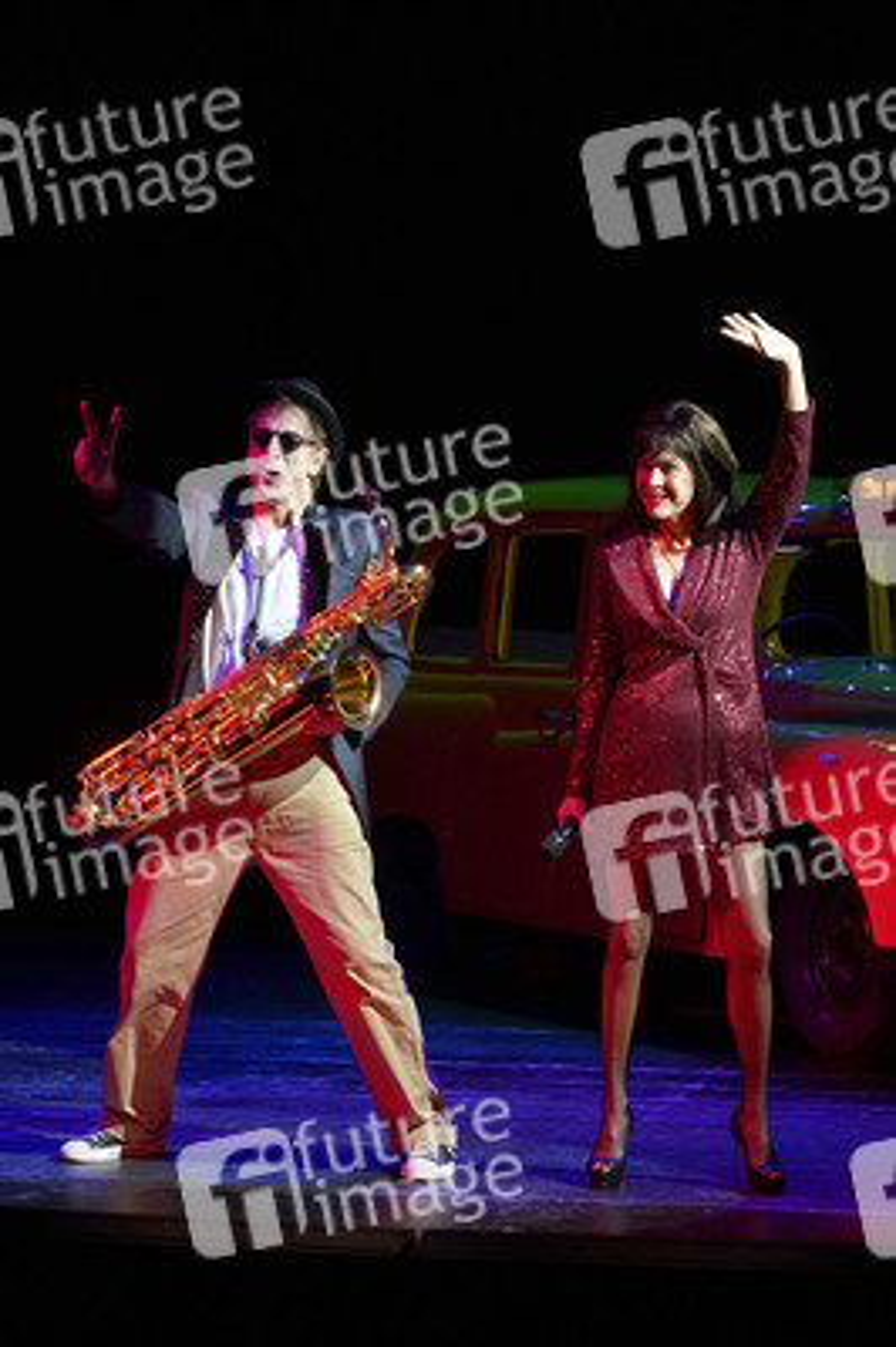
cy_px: 674
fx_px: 3702
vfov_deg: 20.6
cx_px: 448
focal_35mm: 99
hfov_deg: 13.8
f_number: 5.6
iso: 1250
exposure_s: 1/160
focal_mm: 99
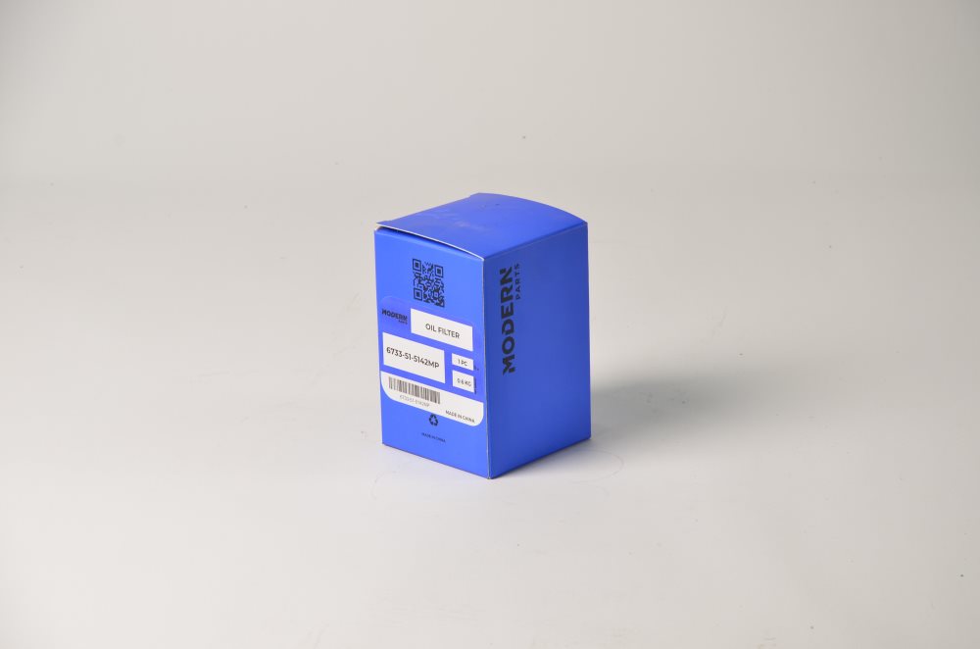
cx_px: 490
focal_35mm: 158
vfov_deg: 8.7
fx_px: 4278
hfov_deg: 13.1
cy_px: 324
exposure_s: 1/13
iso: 100
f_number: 8
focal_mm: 105
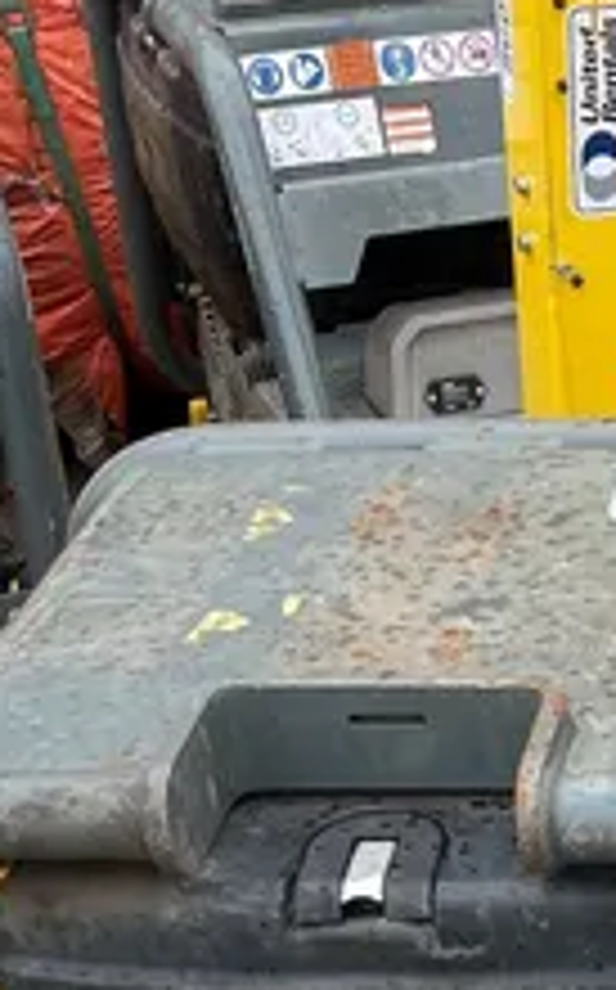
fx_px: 2478
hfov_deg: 13.6
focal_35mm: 92
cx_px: 832
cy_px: 1159
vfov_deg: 21.2
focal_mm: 5.1
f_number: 1.6
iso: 50
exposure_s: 1/602
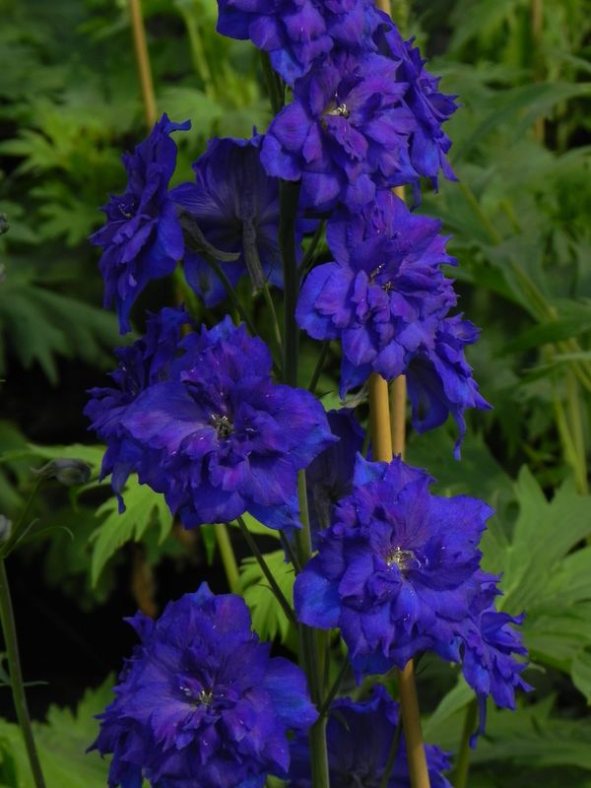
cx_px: 296
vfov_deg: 12.2
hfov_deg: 9.2
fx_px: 3688
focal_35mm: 162
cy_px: 394
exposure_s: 1/400
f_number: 6.3
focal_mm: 28.8
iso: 160
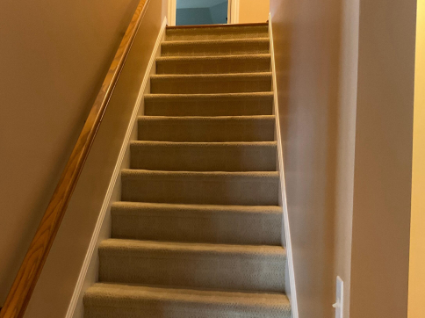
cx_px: 152
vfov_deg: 35.8
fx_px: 491
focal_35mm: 40
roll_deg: -1.2
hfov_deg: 46.3
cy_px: 188
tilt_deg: -1.3
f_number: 1.8
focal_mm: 3
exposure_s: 1/30
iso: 320
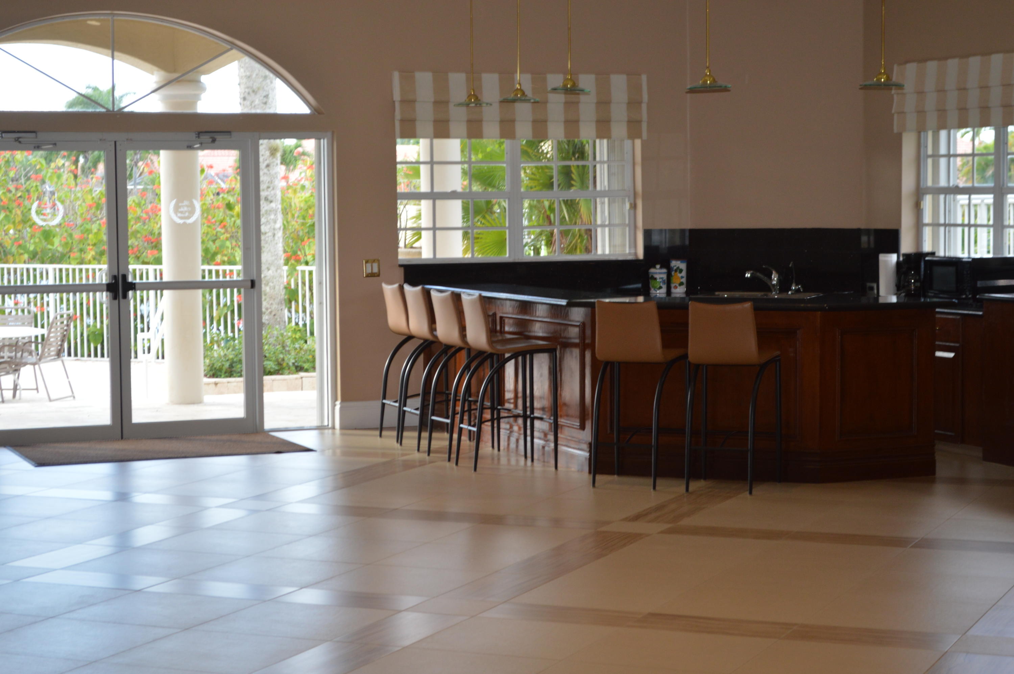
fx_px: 2026
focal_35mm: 72
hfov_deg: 28.1
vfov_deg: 18.9
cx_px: 507
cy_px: 337
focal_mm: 48
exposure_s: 1/80
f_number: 5.6
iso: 400
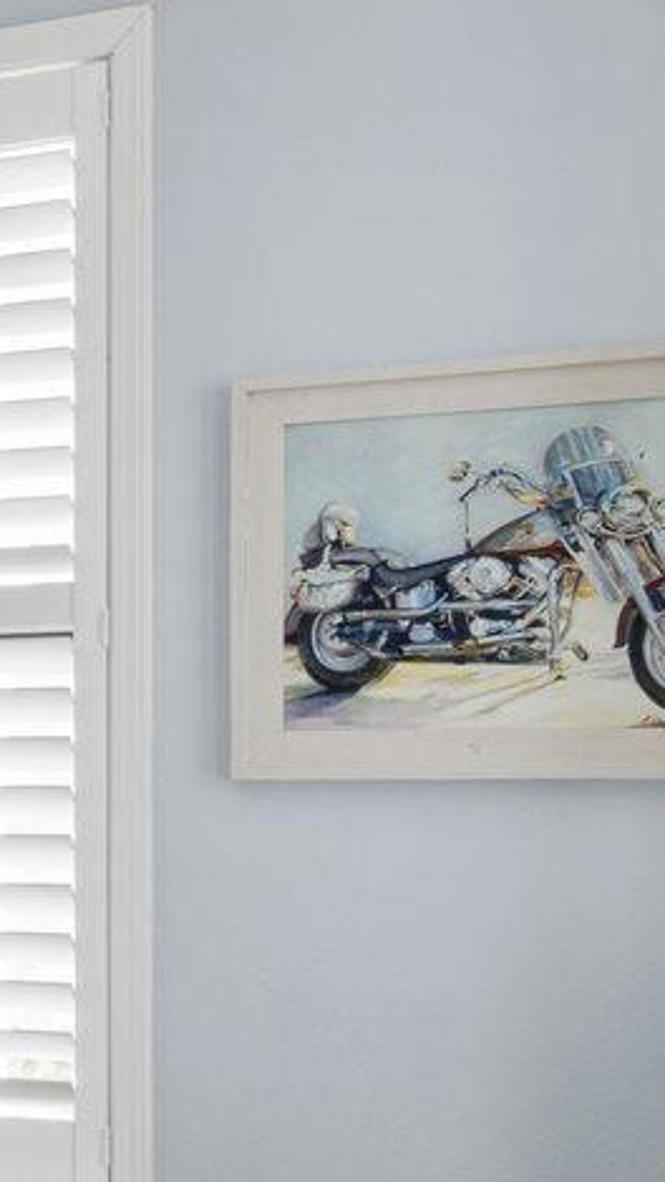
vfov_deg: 32.6
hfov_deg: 15.6
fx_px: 2005
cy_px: 767
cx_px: -594
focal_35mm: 64
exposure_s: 1/15
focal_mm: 14
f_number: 11
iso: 400
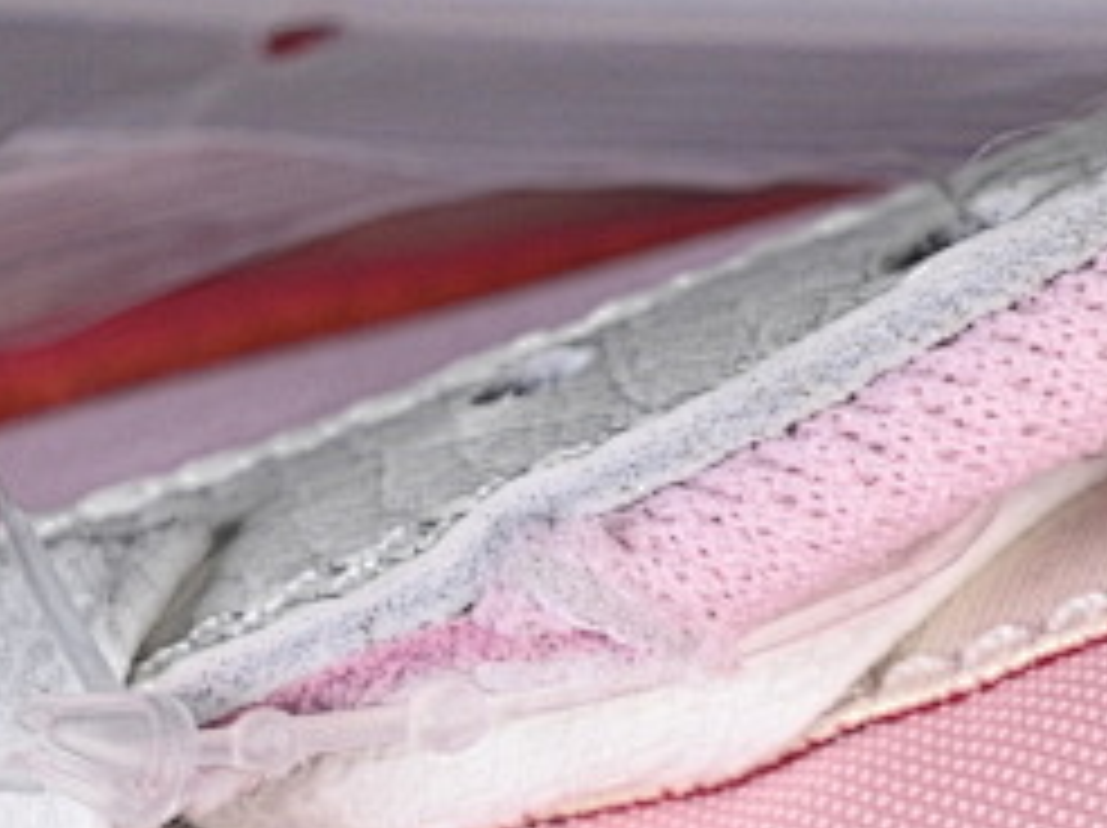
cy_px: 1206
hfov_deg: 6.2
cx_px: 1408
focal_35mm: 317
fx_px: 10128
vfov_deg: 4.7
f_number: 7.1
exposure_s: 1/80
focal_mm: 50
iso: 160
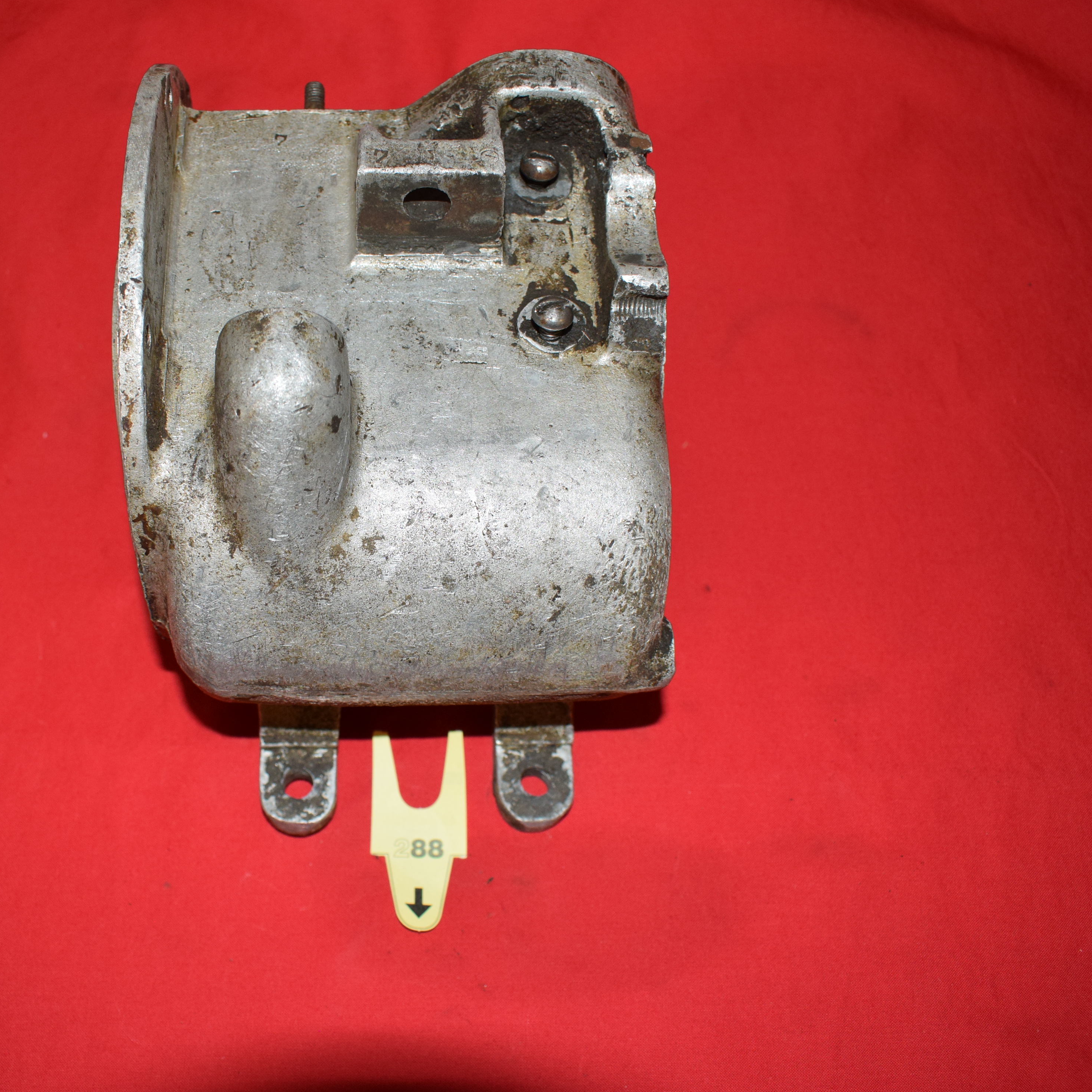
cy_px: 545
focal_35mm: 35
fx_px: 1249
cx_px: 397
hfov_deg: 46.7
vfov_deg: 47.2
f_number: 5
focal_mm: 18
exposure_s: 1/160
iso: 640
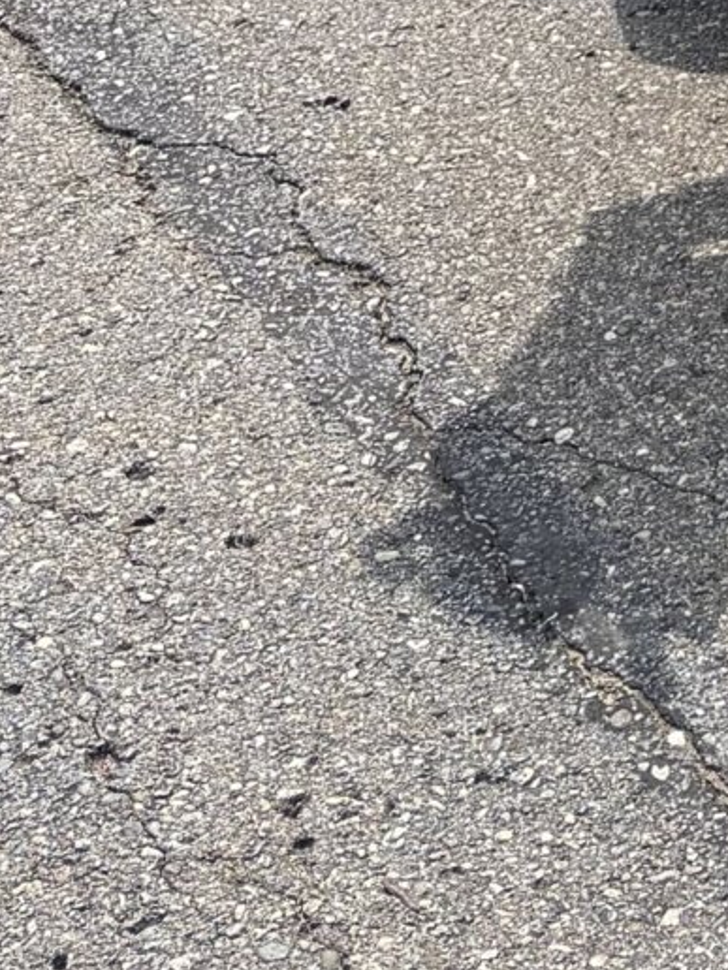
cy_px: -979
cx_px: 1614
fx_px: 3617
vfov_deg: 13.2
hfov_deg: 10.3
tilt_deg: -12.6
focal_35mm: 129
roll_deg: +0.1
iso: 50
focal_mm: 5.96
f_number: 1.6
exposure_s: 1/2513
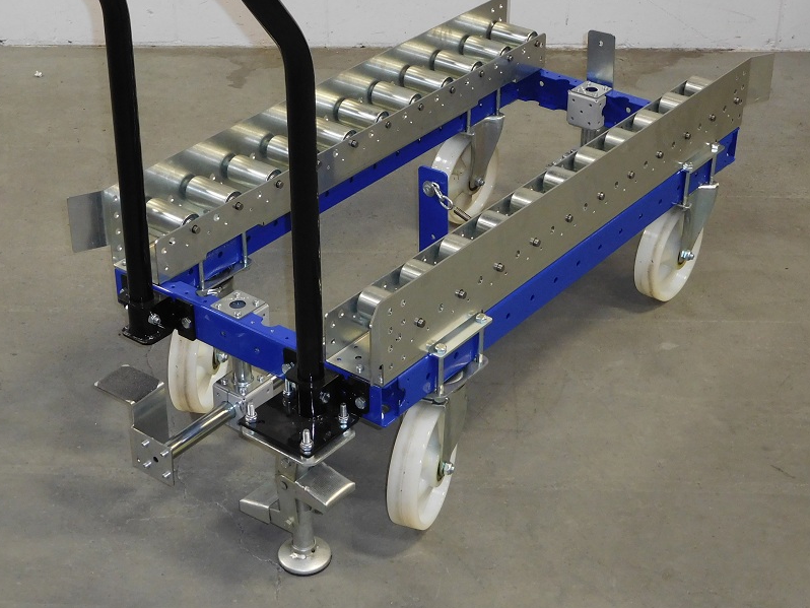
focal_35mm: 62
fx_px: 1451
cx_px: 384
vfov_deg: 23.6
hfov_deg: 31.2
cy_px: 204
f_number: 4
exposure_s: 1/30
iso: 280
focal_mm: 8
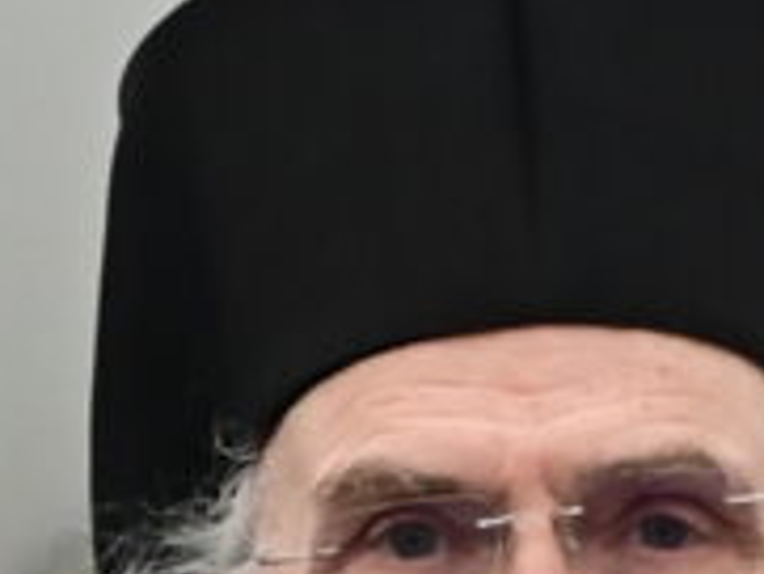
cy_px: 1336
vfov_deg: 1.1
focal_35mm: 1360
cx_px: 756
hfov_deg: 1.5
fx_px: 30036
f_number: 2.8
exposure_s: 1/200
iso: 800
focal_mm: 250
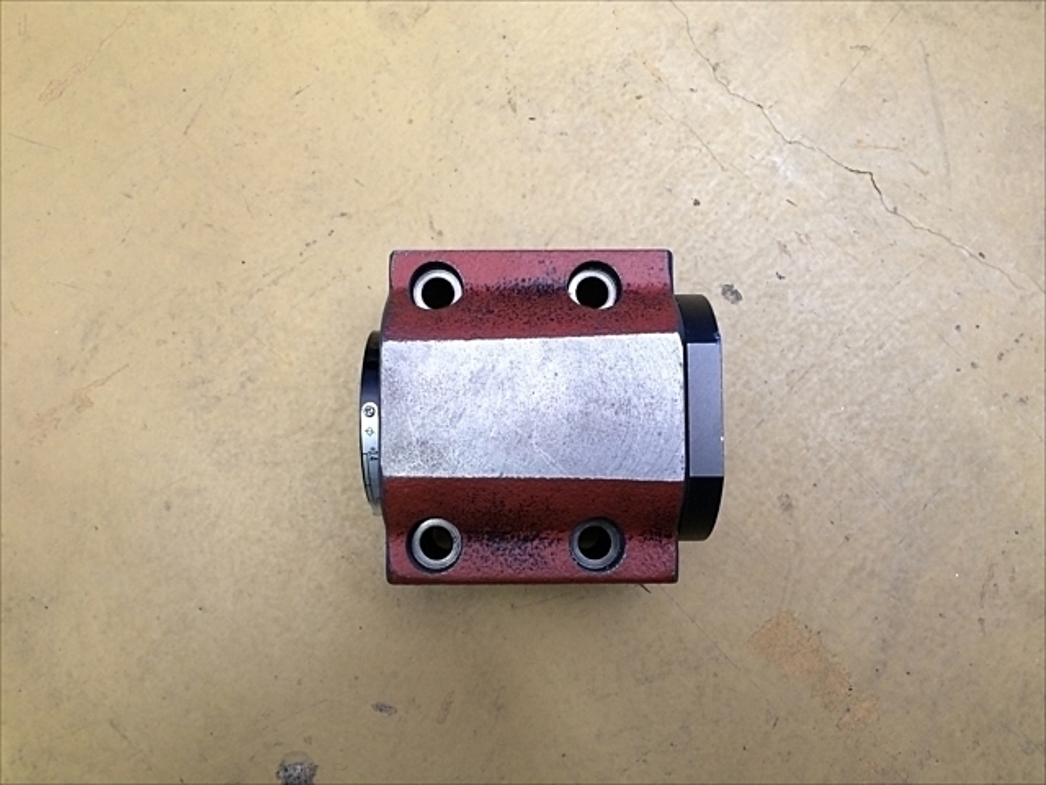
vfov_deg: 48.2
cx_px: 523
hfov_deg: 61.7
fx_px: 876
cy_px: 392
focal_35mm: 29
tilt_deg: -84.8
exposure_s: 1/30
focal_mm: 4.15
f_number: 2.2
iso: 100
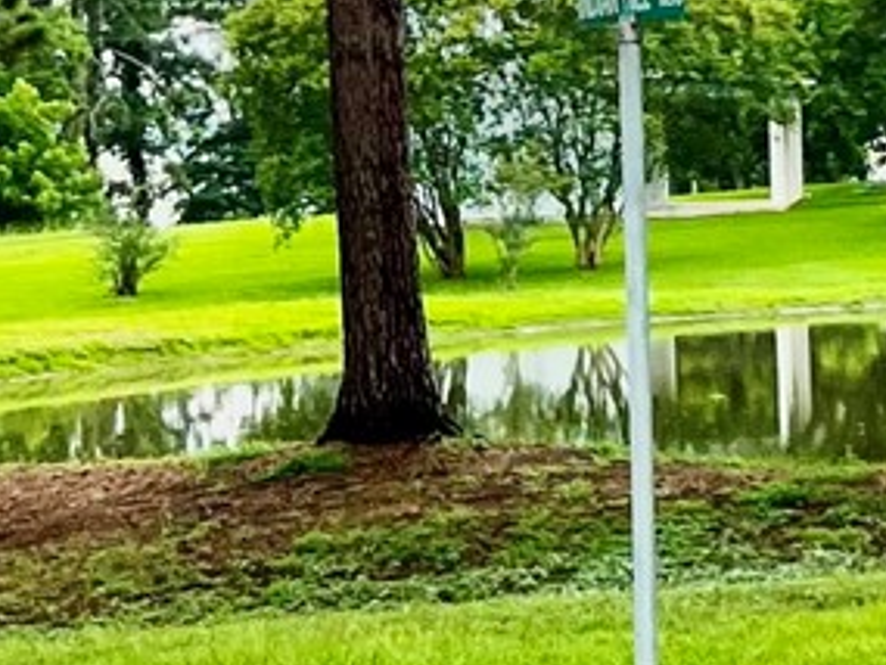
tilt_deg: +0.3
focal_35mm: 187
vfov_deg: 7.9
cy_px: -16
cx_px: 1237
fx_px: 4788
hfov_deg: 10.3
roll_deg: -0.6
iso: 40
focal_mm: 5.7
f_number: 1.5
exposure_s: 1/242
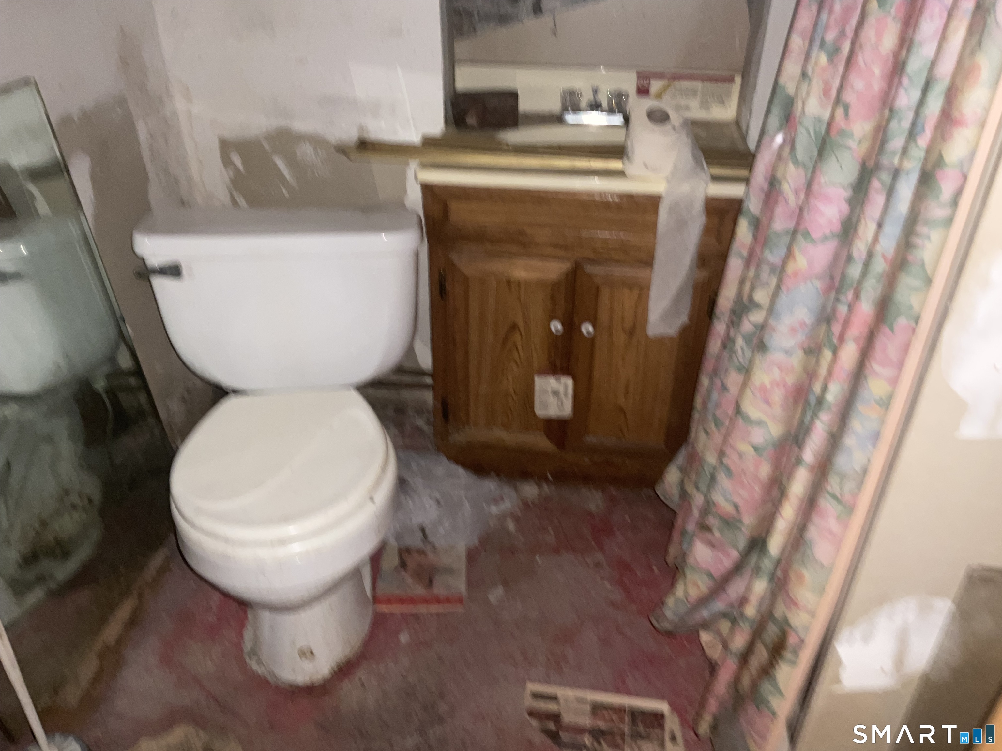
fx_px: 839
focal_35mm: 29
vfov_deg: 48.2
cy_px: 376
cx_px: 501
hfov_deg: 61.7
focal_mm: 3
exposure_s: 1/16
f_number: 1.8
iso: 64
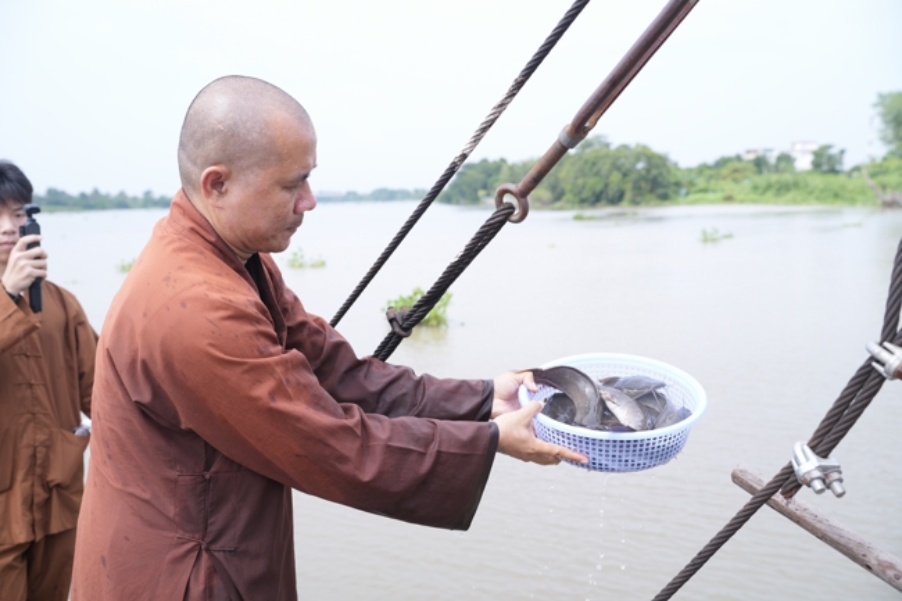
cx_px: 451
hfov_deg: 54.4
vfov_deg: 37.8
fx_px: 877
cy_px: 300
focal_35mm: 35
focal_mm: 35
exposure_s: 1/320
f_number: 4.5
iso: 125
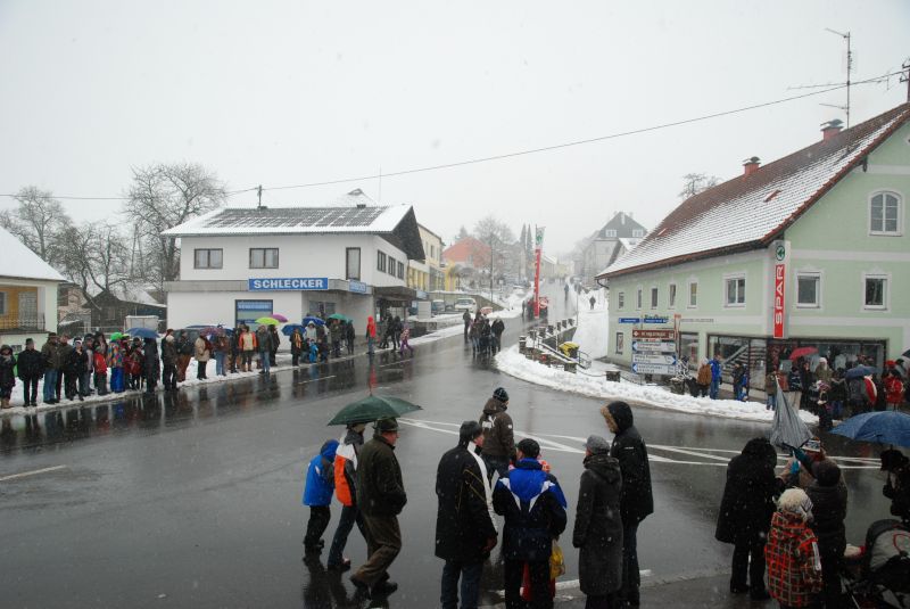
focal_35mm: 24
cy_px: 304
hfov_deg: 73.7
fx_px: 607
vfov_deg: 53.2
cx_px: 455
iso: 250
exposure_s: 1/250
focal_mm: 16
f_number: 8
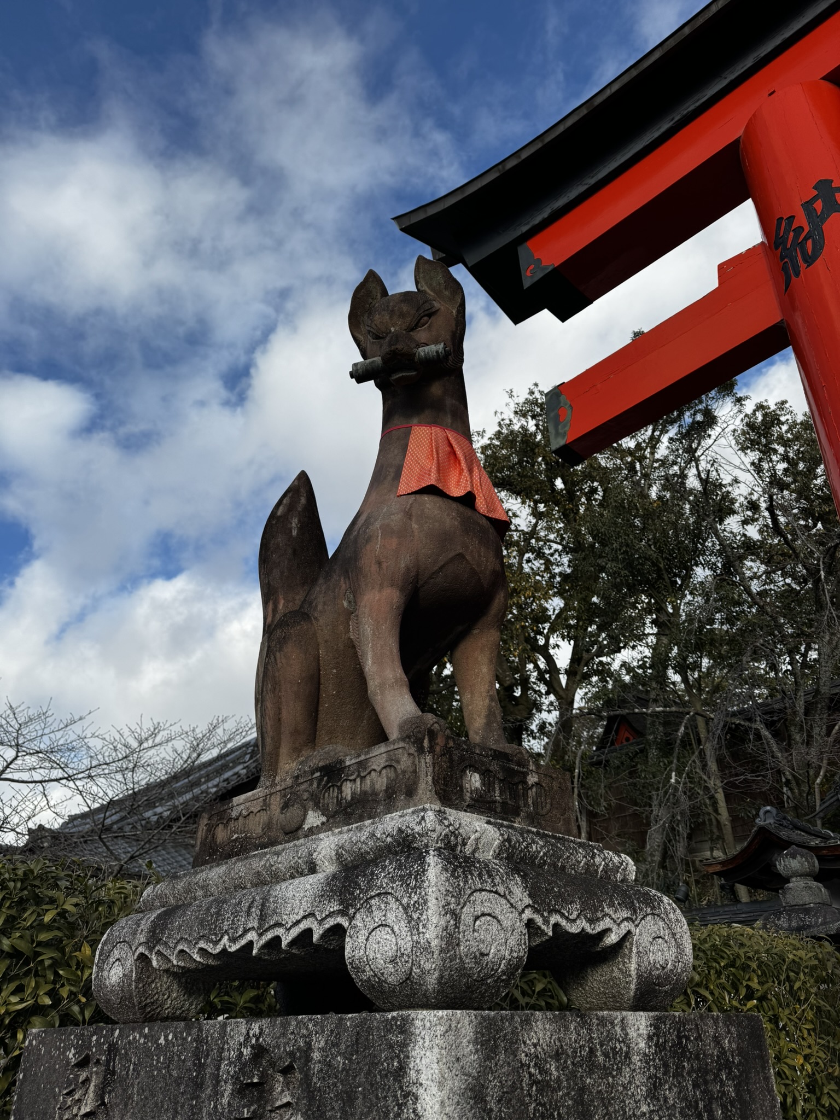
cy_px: 560
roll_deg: -0.6
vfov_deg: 71.6
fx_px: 777
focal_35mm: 24
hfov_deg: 56.8
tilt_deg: +30.8
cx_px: 420
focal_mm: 6.76
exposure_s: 1/3247
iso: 80
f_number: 1.78
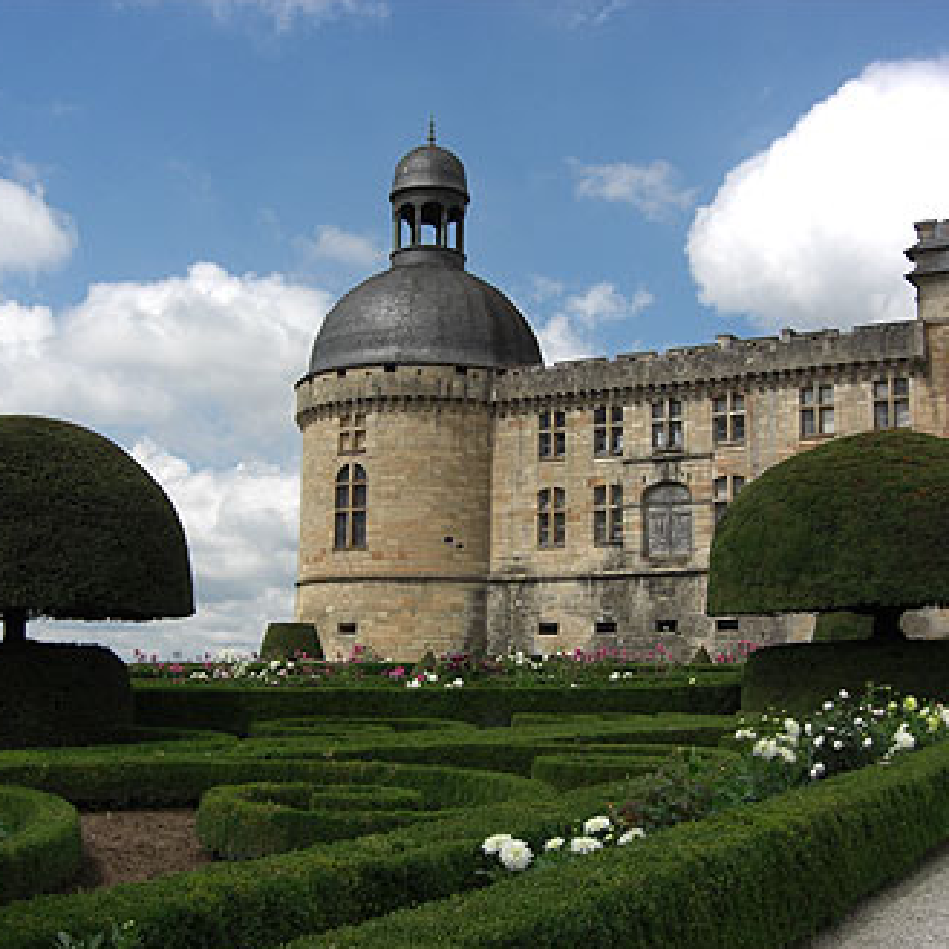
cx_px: 467
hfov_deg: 36.8
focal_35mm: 46
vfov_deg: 36.8
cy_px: 482
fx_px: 1427
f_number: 8
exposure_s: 1/200
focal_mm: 7.9
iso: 80
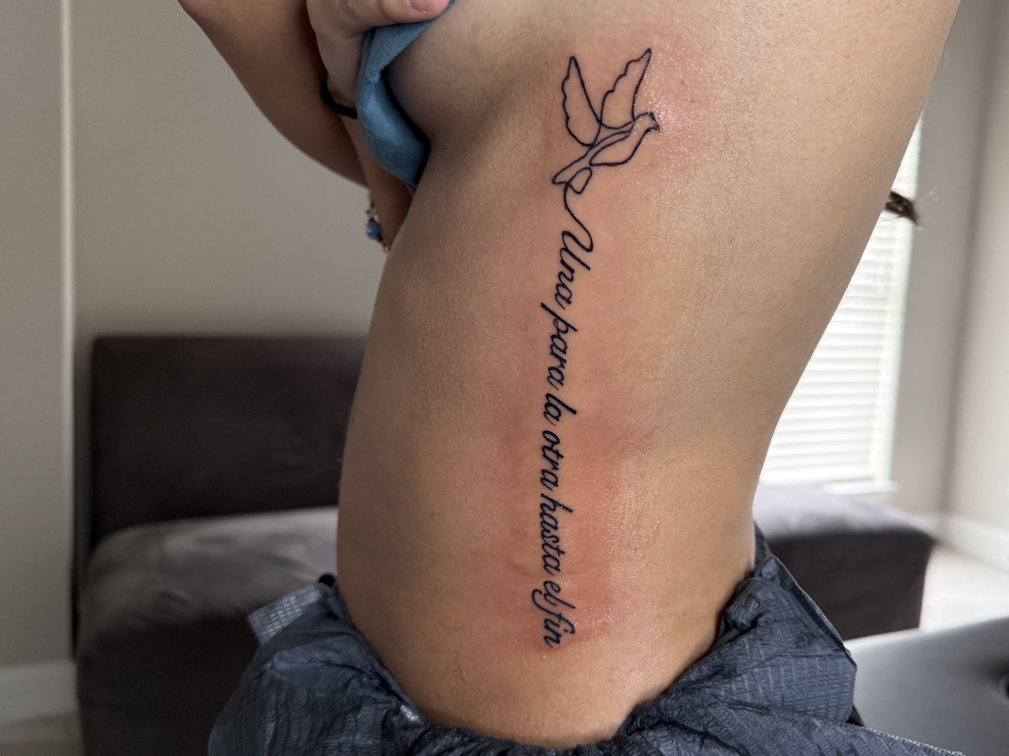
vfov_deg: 48.2
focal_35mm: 29
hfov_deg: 61.4
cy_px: 395
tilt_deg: -7.8
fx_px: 845
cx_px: 570
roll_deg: -3.2
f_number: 1.78
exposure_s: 1/60
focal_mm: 6.76
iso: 320
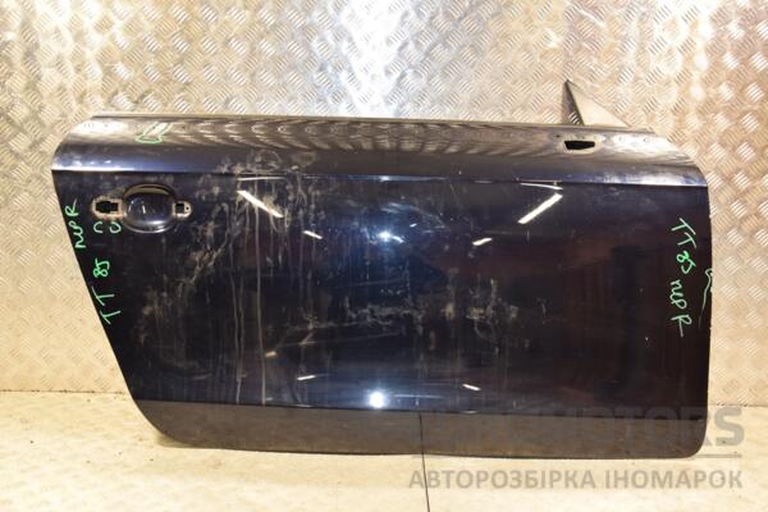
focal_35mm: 42
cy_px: 256
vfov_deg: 31.9
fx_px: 896
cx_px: 384
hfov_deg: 46.4
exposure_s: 1/80
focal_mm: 28
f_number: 5
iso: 800
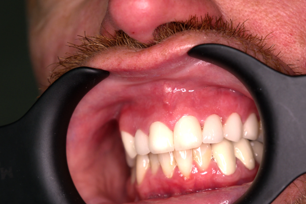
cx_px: 169
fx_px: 1232
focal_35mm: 145
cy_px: 164
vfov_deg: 9.4
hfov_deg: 14.2
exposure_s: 1/100
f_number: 5
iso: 1000
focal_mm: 55
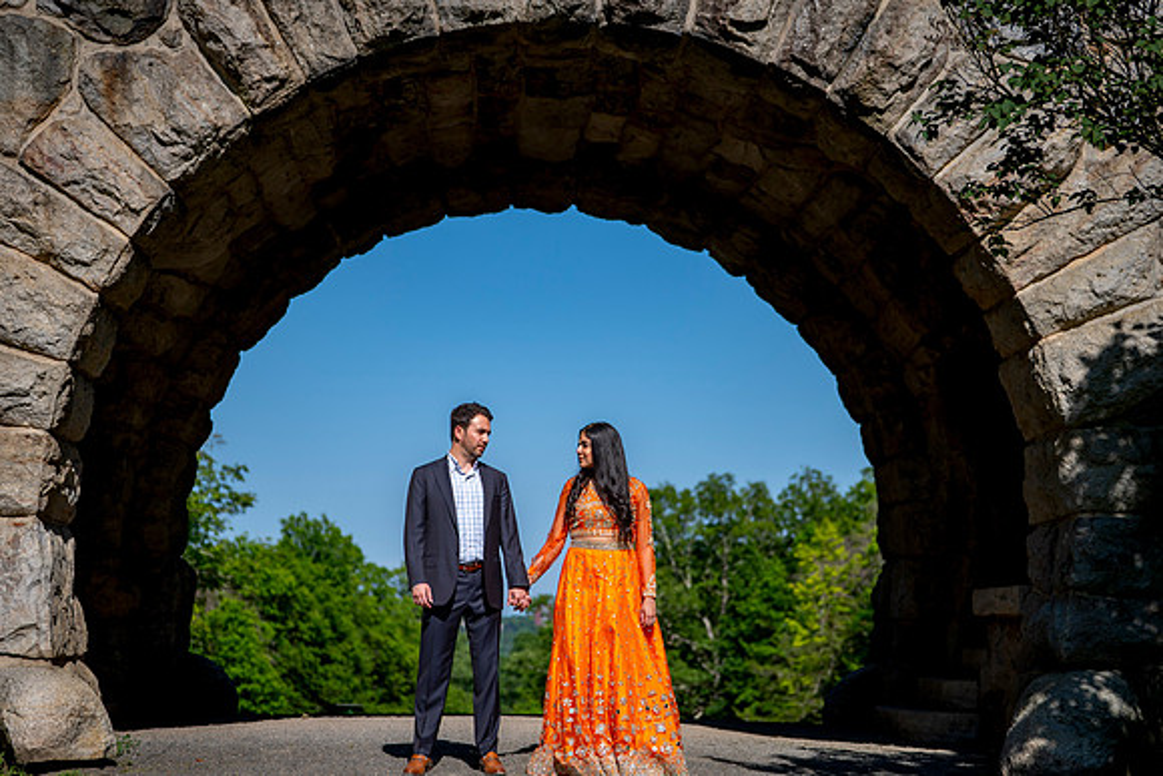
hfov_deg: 26.8
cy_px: 369
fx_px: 2443
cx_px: 582
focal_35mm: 76
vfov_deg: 18.0
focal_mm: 70
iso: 250
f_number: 2.8
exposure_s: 1/8000
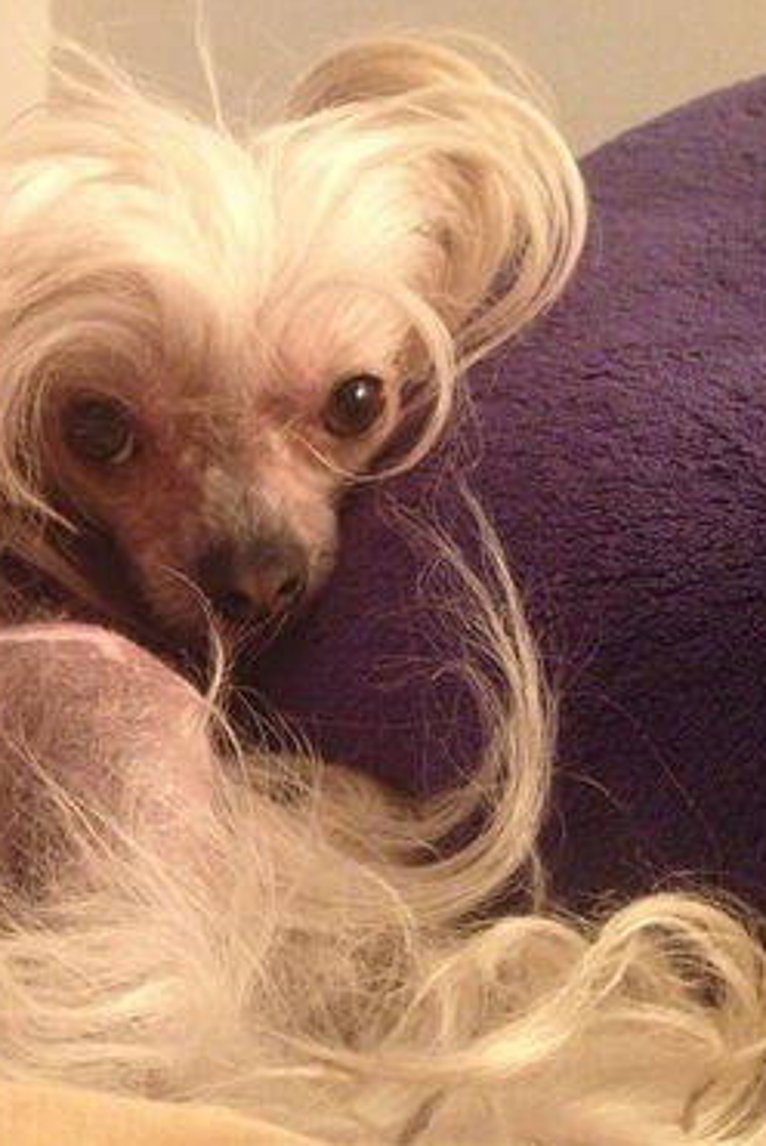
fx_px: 1561
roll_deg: -3.3
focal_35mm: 49
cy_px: 576
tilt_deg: -8.3
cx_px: 43
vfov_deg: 40.3
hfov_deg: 26.4
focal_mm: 4.28
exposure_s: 1/15
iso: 640
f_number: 2.4
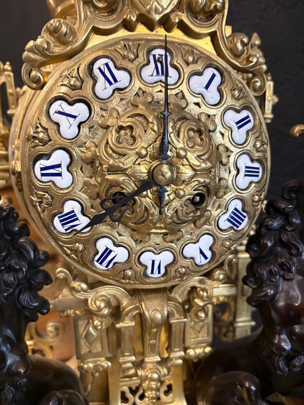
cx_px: 152
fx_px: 304
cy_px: 202
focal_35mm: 26
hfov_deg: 53.1
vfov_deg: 67.3
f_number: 1.6
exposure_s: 1/50
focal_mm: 5.96
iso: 320
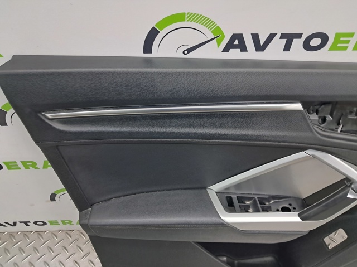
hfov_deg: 65.4
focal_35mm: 27
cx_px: 178
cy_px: 134
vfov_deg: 51.3
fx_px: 278
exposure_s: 1/50
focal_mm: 4
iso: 160
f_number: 1.8
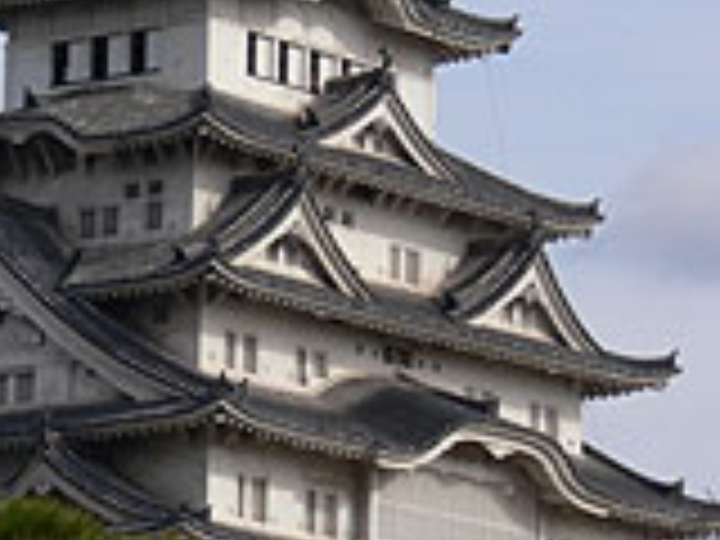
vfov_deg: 5.0
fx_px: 6198
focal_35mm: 298
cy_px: 328
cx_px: -166
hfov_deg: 6.6
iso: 80
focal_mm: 22.4
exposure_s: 1/320
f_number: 5.6
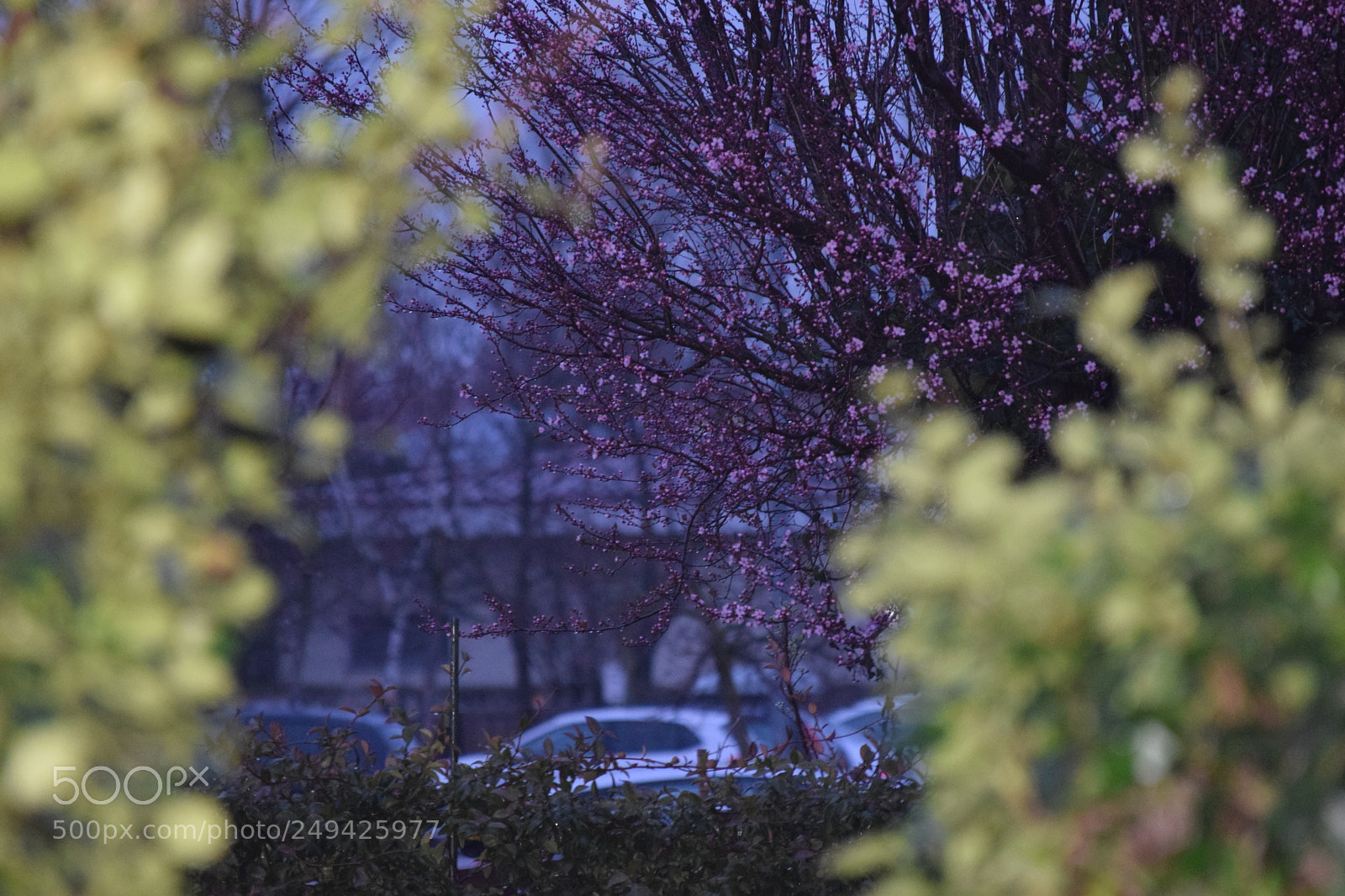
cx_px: 672
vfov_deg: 4.6
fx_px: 11205
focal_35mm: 300
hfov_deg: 6.9
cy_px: 448
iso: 3200
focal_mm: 200
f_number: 5.6
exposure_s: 1/6
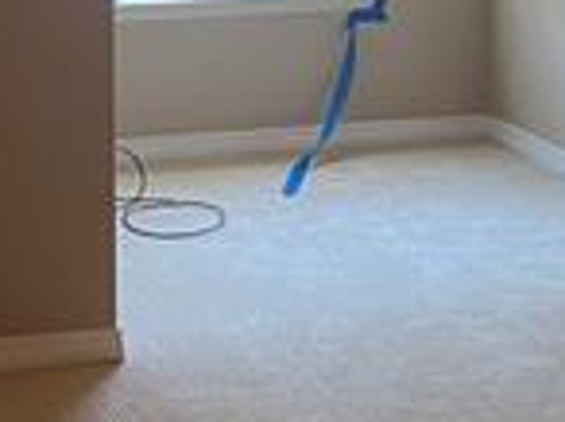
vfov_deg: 12.6
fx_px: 1858
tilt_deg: -5.1
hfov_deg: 17.1
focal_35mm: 114
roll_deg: +0.3
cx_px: 101
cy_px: -124
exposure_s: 1/60
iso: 400
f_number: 1.8
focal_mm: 4.25
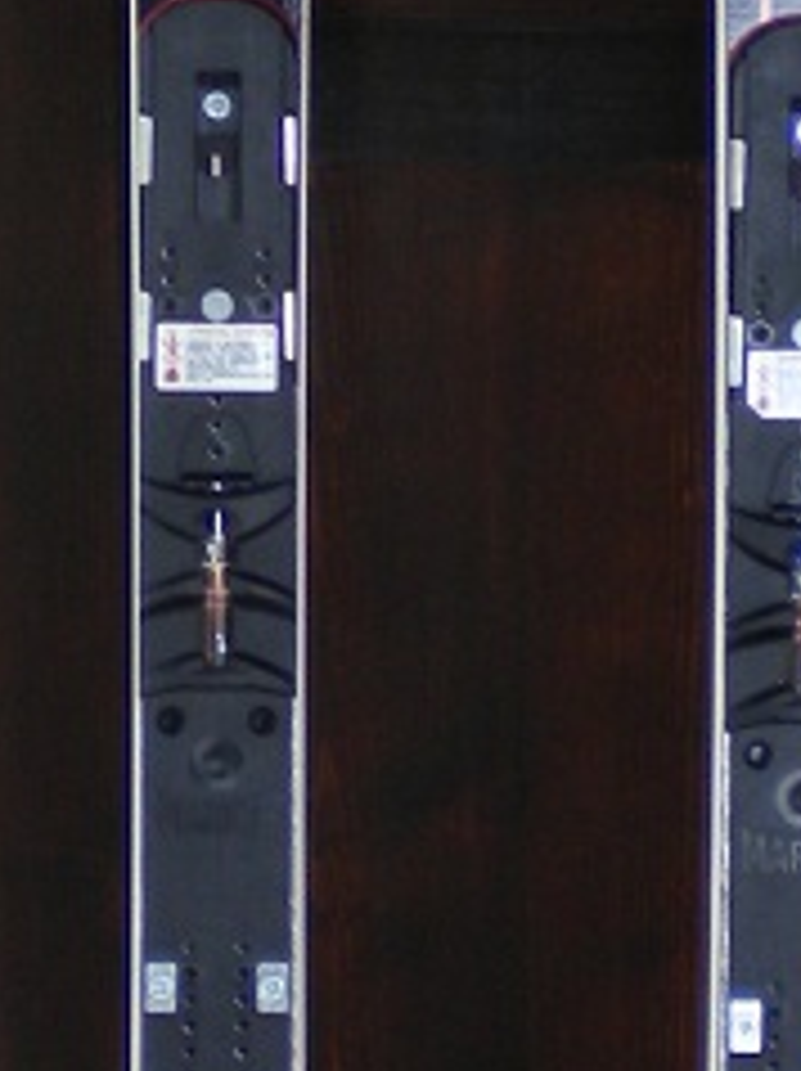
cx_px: 394
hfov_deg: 9.2
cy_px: 178
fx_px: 4976
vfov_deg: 12.2
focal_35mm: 161
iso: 80
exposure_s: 1/83.1
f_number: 3.1
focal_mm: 6.3
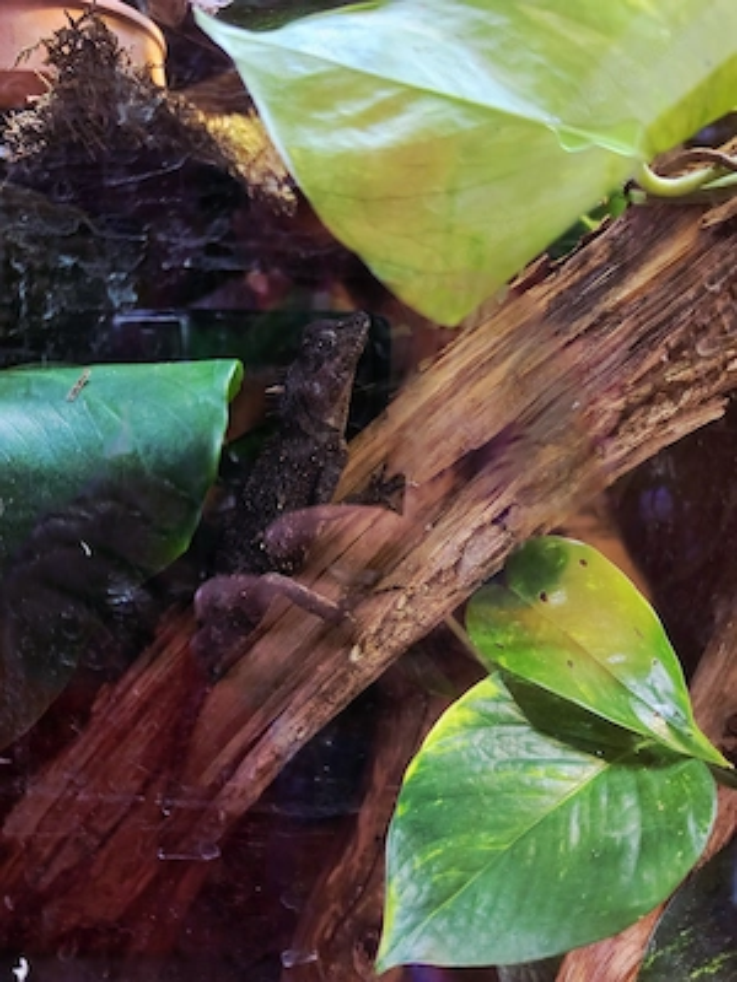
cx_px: 368
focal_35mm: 23
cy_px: 491
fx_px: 653
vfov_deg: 73.9
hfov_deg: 58.9
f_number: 1.4
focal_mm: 6.5
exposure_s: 1/101
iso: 800
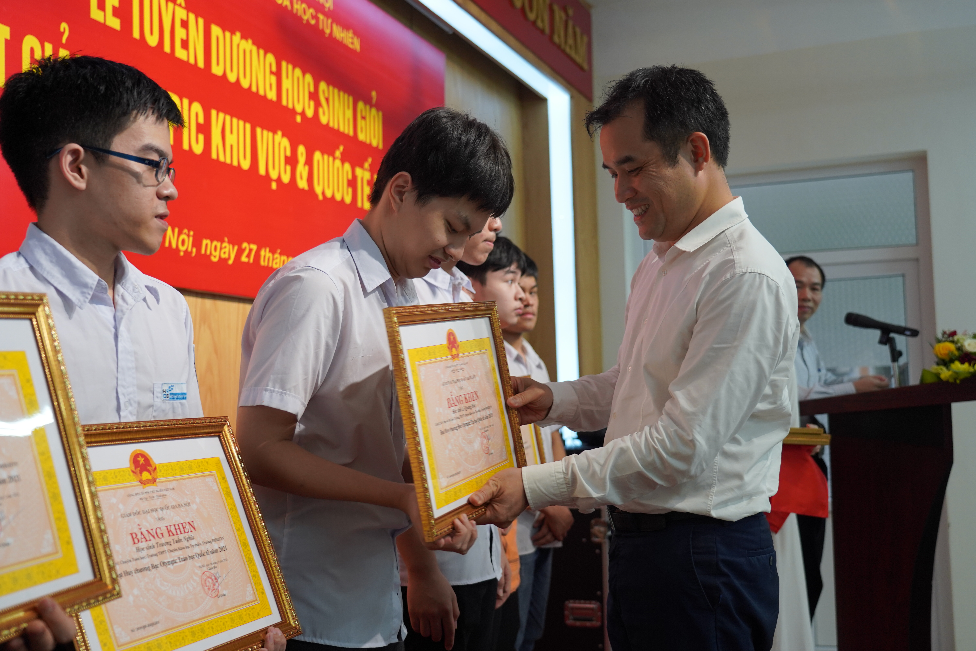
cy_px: 326
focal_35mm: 40
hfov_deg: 48.5
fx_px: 1084
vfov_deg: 33.4
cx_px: 488
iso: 1000
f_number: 4
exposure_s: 1/160
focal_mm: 40
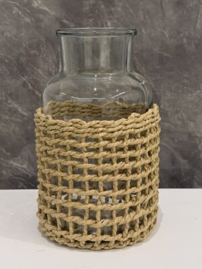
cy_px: 134
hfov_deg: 30.3
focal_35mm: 48
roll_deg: -0.2
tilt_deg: -12.8
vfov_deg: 39.7
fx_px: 373
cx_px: 101
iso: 125
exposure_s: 1/50
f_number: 1.78
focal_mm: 6.76
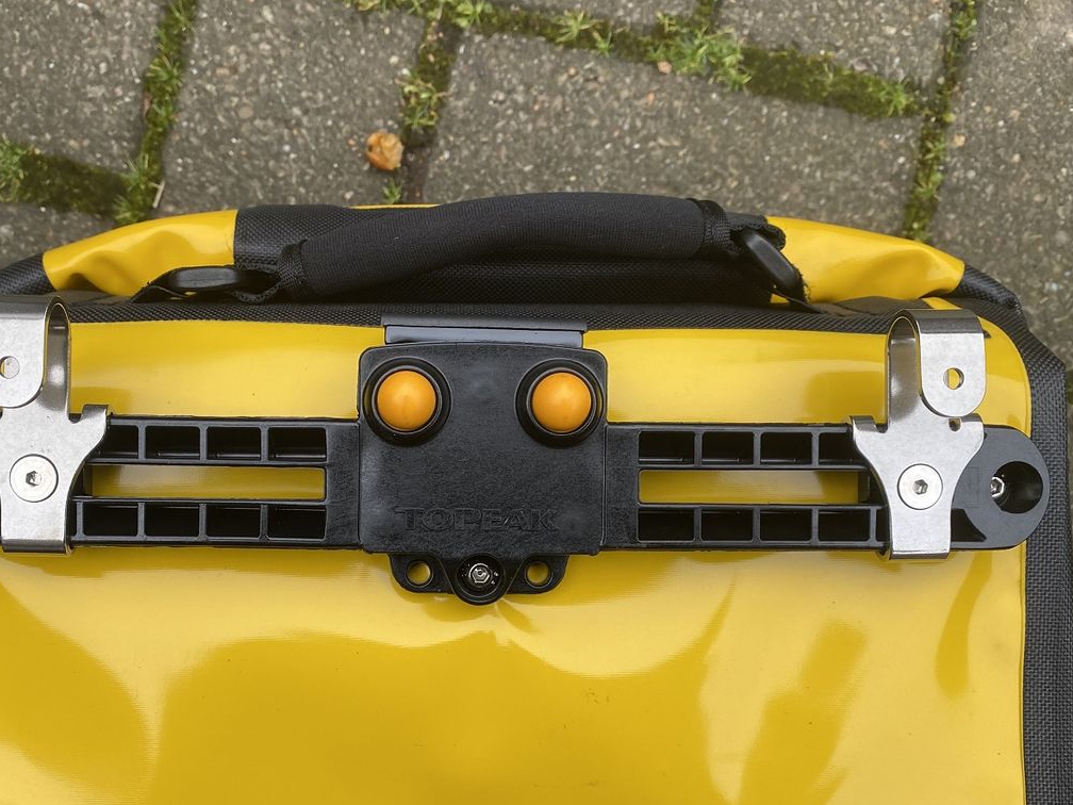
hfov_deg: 55.2
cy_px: 475
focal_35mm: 33
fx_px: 1023
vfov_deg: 42.8
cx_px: 462
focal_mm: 4.25
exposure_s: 1/121
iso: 80
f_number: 1.8
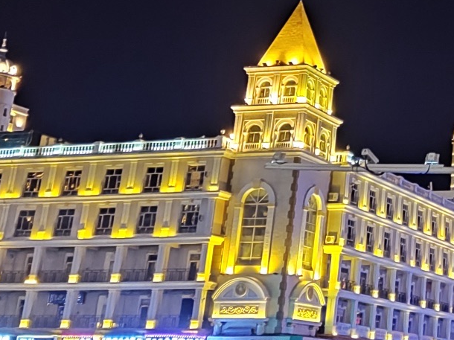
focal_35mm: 82
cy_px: -36
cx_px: 523
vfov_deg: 17.4
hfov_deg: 22.3
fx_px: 1075
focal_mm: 4.71
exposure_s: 1/14
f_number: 1.79
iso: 967
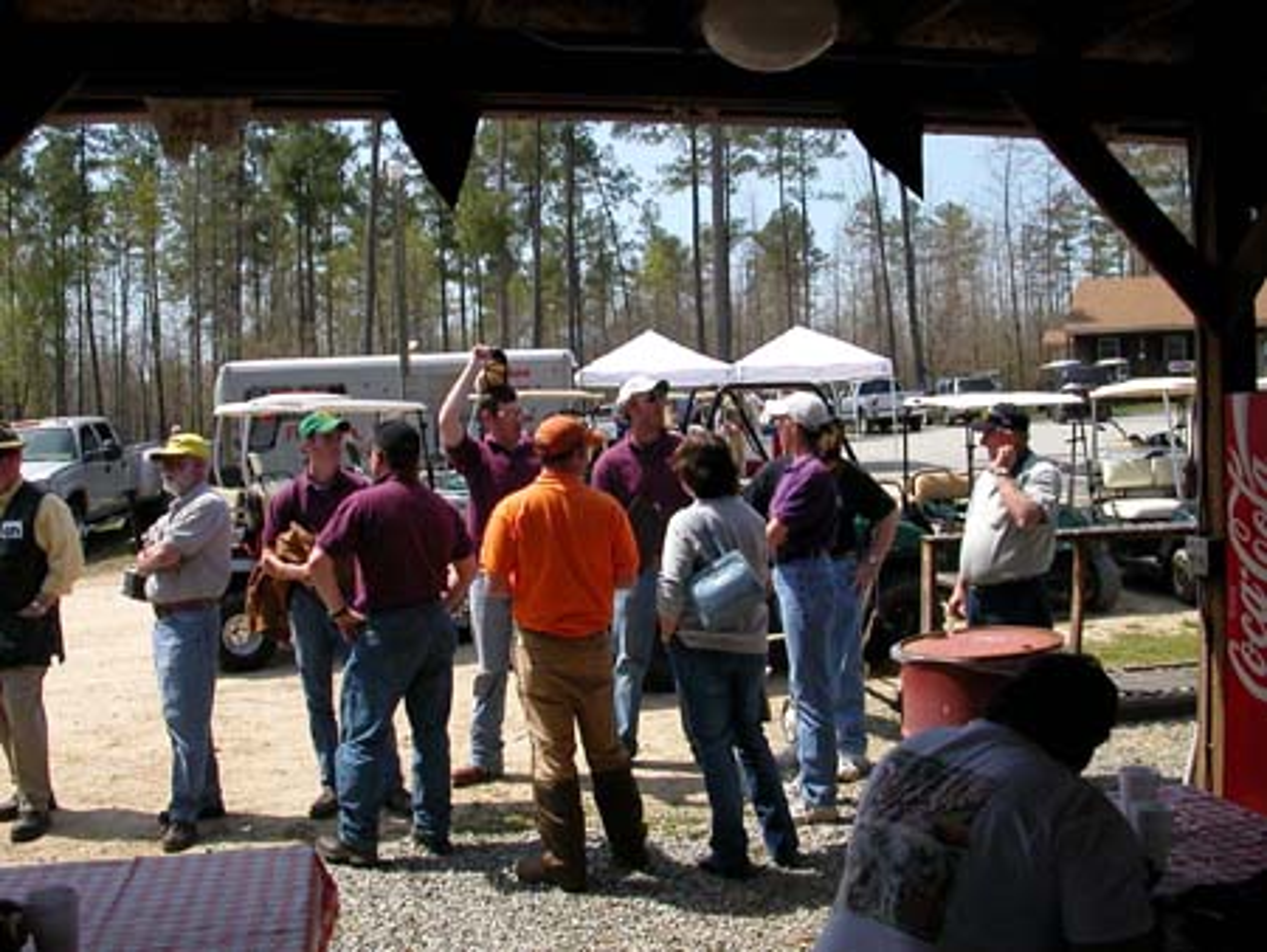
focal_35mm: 37
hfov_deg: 50.1
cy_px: 476
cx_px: 634
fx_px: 1355
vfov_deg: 38.7
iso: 100
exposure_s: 1/526
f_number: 4.5
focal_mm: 5.6
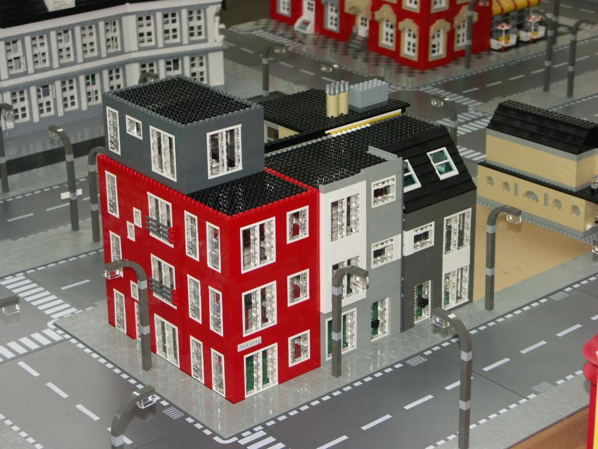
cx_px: 299
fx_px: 1382
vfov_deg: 18.4
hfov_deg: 24.4
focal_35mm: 80
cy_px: 224
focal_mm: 20.4
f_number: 3.2
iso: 100
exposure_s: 1/80
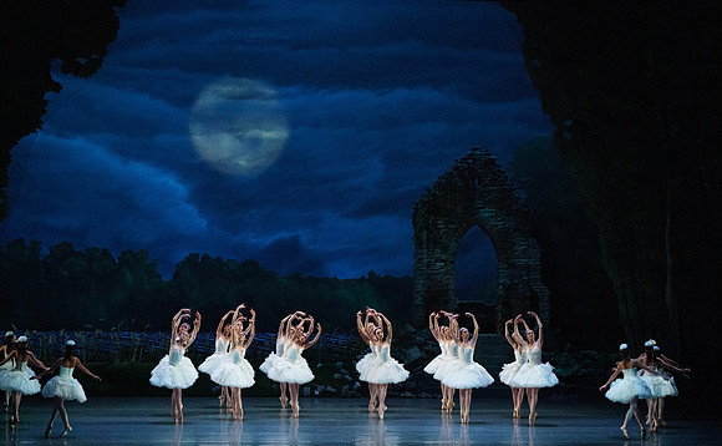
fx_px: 2021
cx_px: 361
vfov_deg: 12.6
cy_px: 238
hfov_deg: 20.3
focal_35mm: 103
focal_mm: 100
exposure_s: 1/250
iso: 8000
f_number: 5.6
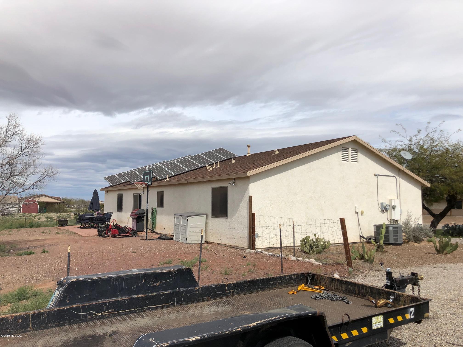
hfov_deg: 63.4
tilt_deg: +3.7
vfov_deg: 49.7
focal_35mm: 28
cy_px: 174
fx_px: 375
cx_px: 232
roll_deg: -1.1
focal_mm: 3.99
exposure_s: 1/4000
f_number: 1.8
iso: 25
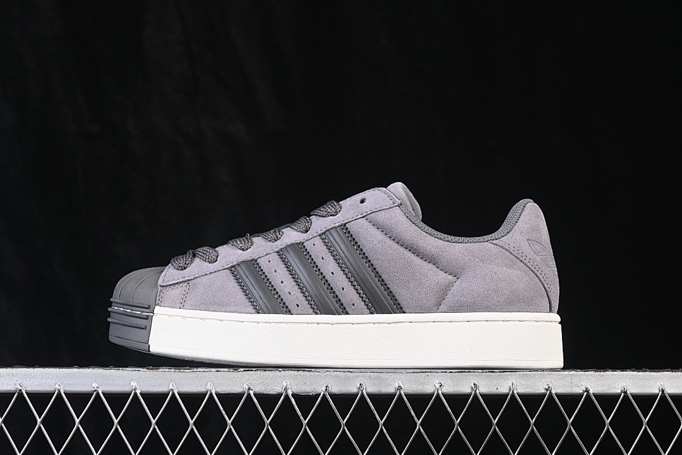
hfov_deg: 27.0
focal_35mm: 75
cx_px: 341
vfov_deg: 18.2
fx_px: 1421
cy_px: 228
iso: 160
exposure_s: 1/60
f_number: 6.3
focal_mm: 50
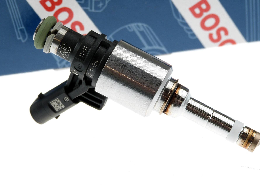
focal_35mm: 128
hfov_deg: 15.4
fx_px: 961
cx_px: 141
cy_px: 91
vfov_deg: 11.6
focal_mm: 20.4
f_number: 3.5
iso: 100
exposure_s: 1/100
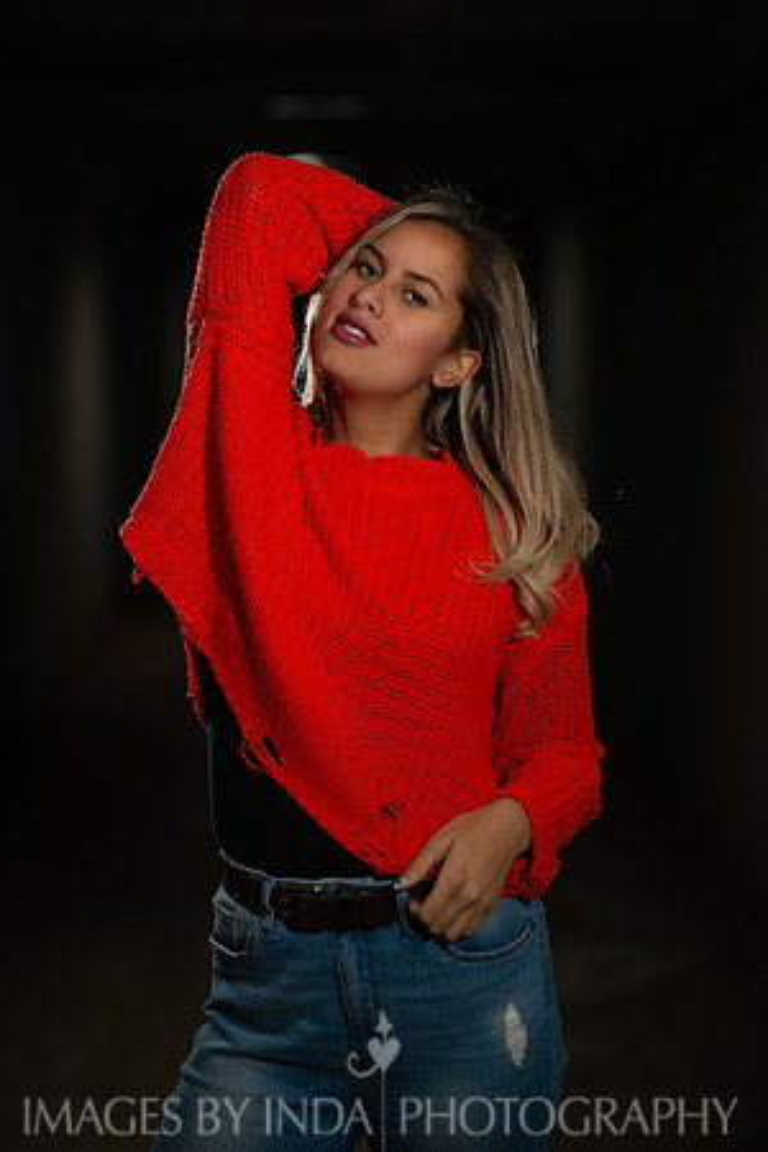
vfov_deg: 23.9
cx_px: 384
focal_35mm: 85
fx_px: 2720
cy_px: 576
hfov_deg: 16.1
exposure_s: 1/200
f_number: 1.8
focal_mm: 85
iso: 200
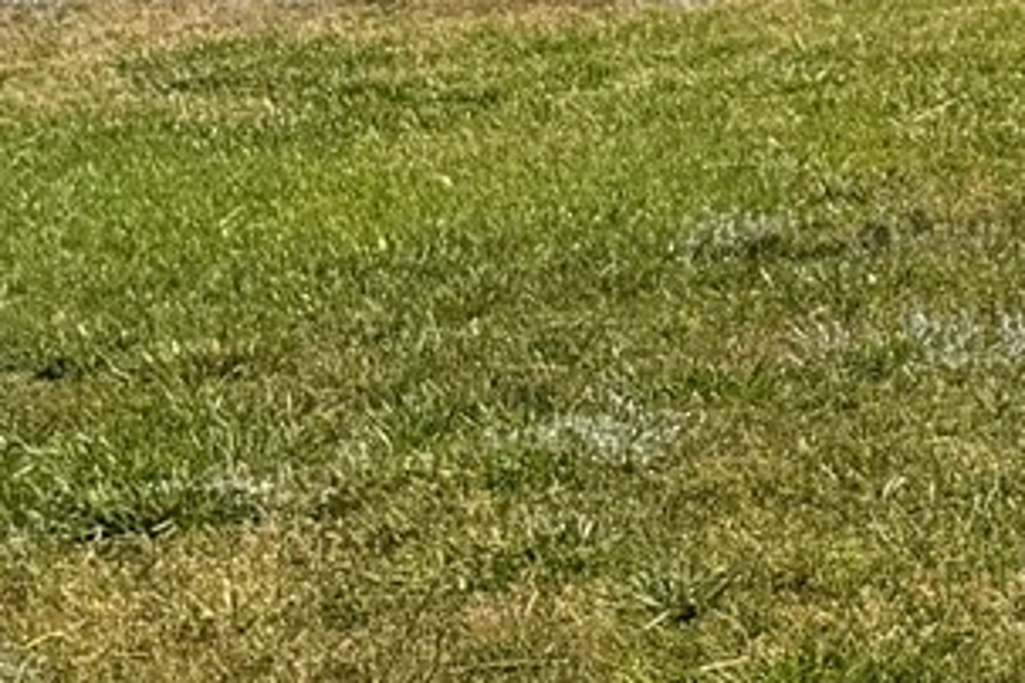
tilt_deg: -0.7
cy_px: -575
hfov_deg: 11.0
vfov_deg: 8.3
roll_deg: +1.2
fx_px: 4498
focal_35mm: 158
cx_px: 2469
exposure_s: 1/5319
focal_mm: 6.76
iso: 80
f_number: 1.78
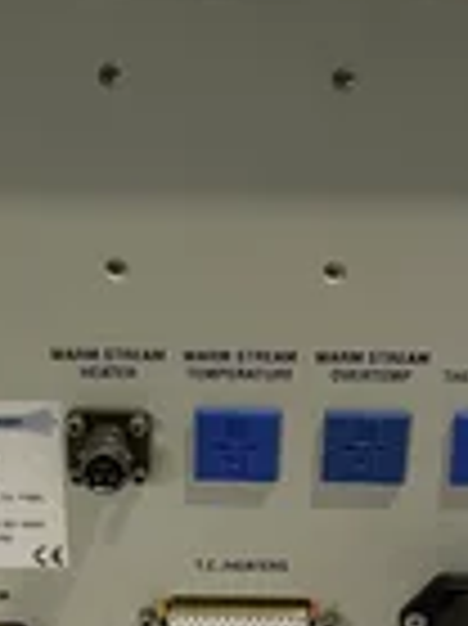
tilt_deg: -27.6
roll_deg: -2.6
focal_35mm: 75
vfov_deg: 25.9
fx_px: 1354
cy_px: 221
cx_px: 212
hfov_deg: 19.6
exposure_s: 1/60
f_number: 1.6
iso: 320
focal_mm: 4.2
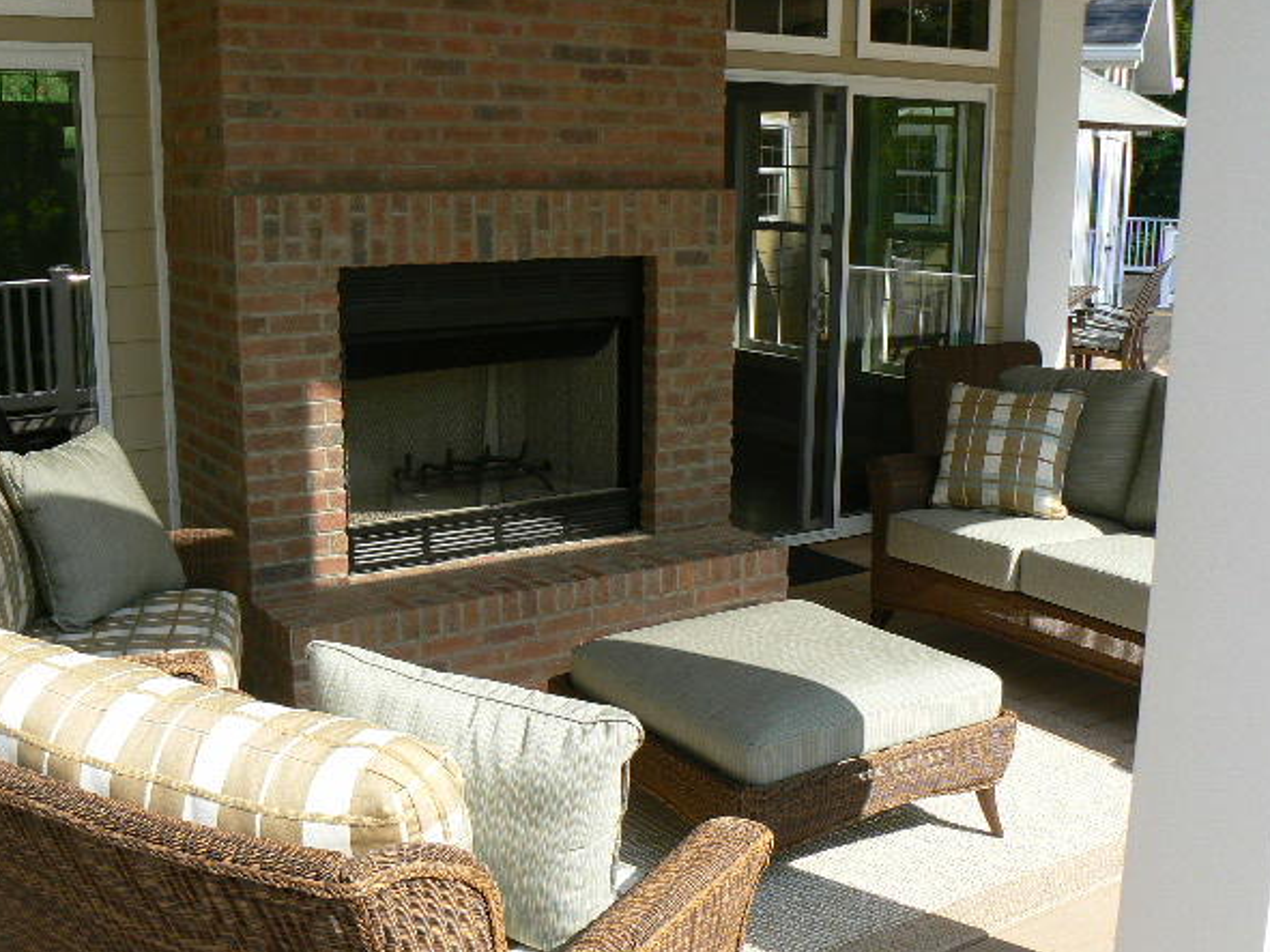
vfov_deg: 36.8
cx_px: 608
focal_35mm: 39
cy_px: 505
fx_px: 1431
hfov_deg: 47.9
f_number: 5.6
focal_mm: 6
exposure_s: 1/200
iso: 80
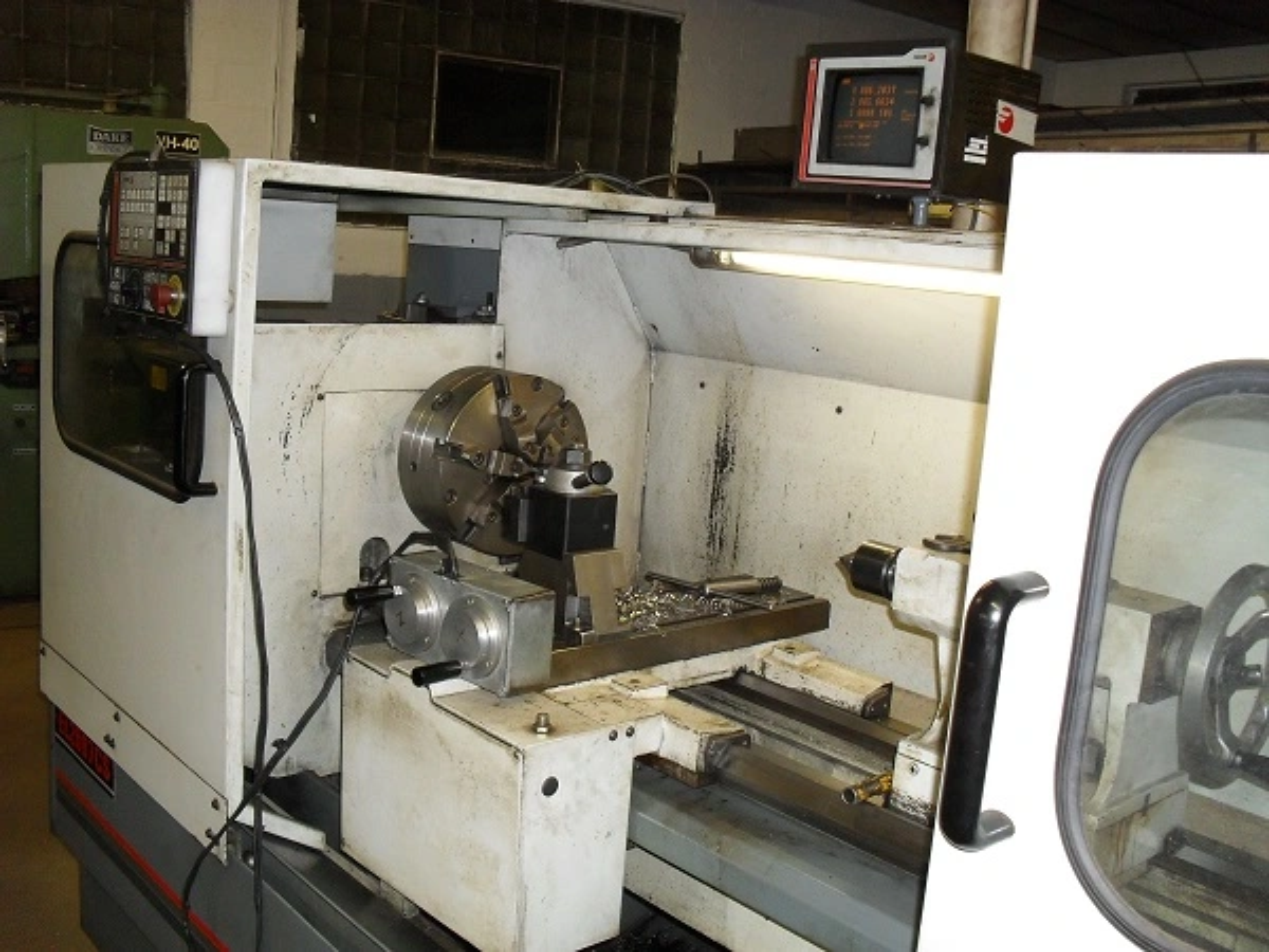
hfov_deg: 52.6
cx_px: 634
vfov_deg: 40.7
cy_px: 476
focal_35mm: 35
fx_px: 1283
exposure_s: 1/45
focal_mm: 6.3
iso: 200
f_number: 3.2
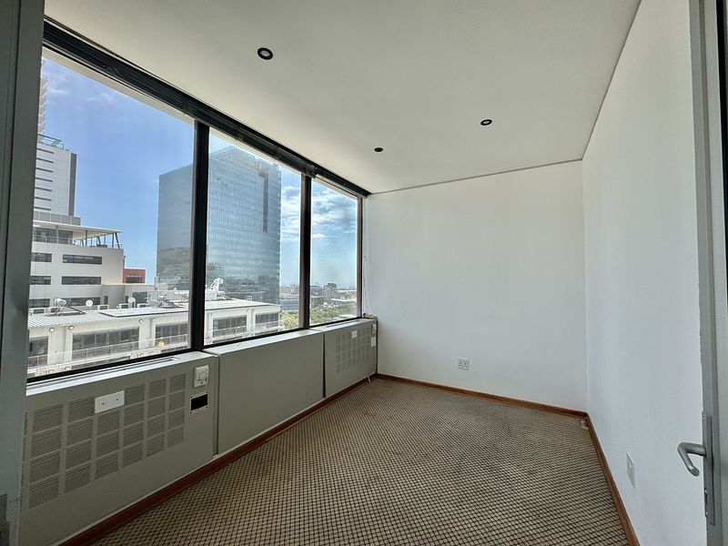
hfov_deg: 102.1
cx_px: 364
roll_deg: -0.6
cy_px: 273
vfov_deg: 85.7
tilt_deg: +2.0
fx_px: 294
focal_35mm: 14
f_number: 2.2
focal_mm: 2.22
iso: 40
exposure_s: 1/135
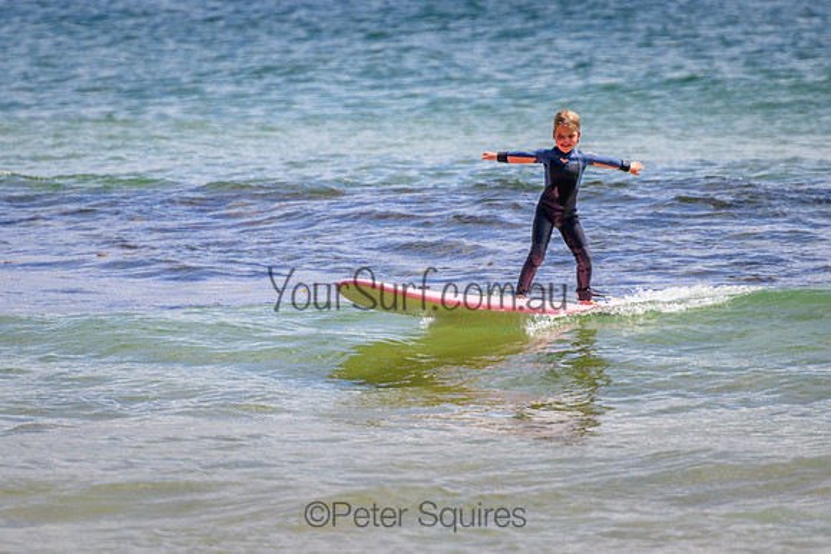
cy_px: 221
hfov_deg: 3.7
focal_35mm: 550
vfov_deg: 2.5
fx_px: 12695
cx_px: 378
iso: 280
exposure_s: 1/2000
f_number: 5.6
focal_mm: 400
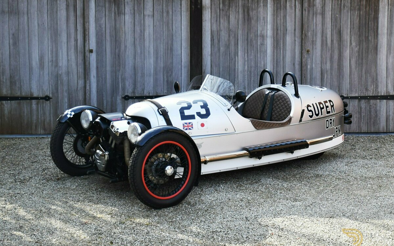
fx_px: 494
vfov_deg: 28.0
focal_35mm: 46
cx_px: 197
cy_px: 120
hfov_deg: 43.5
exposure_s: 1/250
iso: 400
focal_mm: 30
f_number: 4
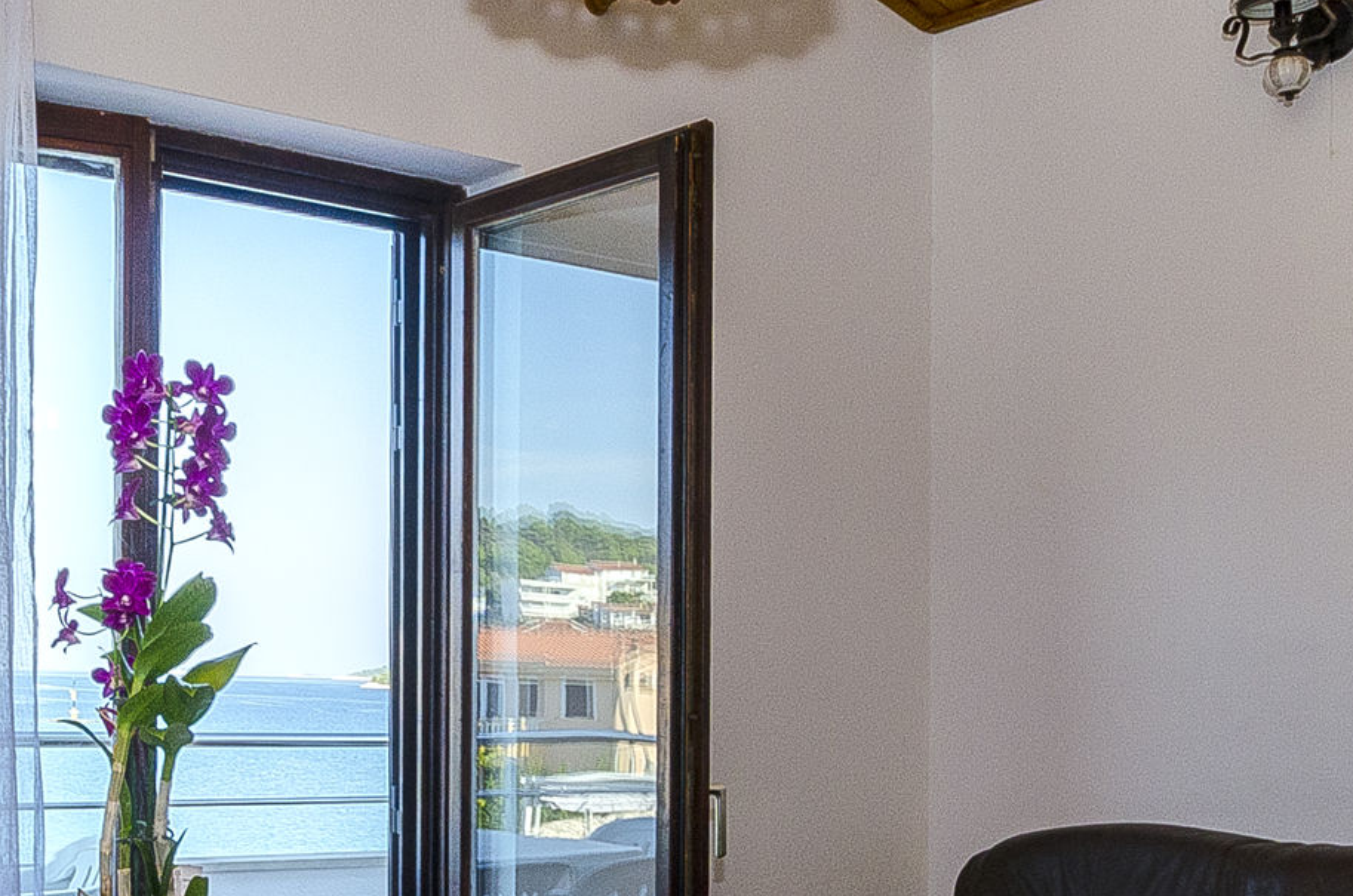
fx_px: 1726
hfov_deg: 42.2
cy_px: 615
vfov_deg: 28.9
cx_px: 439
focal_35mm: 46
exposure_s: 1/160
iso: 200
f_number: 8
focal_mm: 10
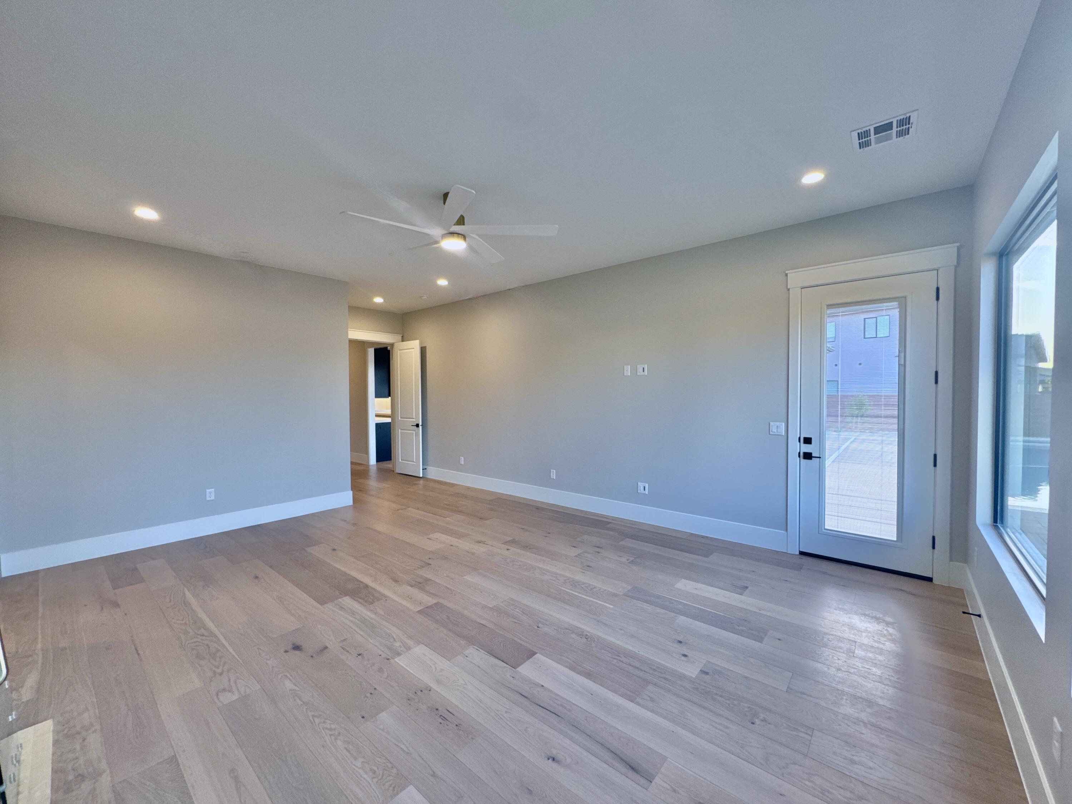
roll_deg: +1.0
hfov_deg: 102.1
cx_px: 536
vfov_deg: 85.7
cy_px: 402
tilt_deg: -0.5
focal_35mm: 14
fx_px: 434
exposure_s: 1/60
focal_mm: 2.22
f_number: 2.2
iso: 80
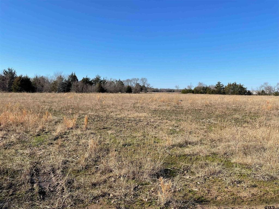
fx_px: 210
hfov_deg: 67.3
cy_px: 104
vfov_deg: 53.1
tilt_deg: -2.7
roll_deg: -1.3
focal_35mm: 26
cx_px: 140
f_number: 1.6
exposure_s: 1/2882
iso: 32
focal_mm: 4.2
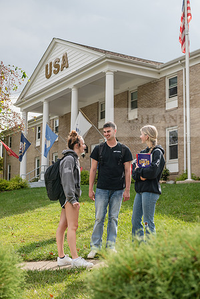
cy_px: 150
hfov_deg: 24.6
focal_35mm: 55
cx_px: 100
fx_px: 458
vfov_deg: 36.2
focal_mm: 55
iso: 250
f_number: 4
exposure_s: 1/1000
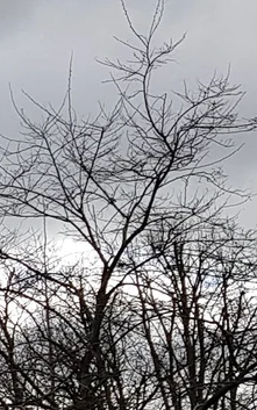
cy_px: 537
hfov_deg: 7.0
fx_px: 1746
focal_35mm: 156
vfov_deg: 13.0
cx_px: -649
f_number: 1.7
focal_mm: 4.2
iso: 40
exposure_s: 1/1452
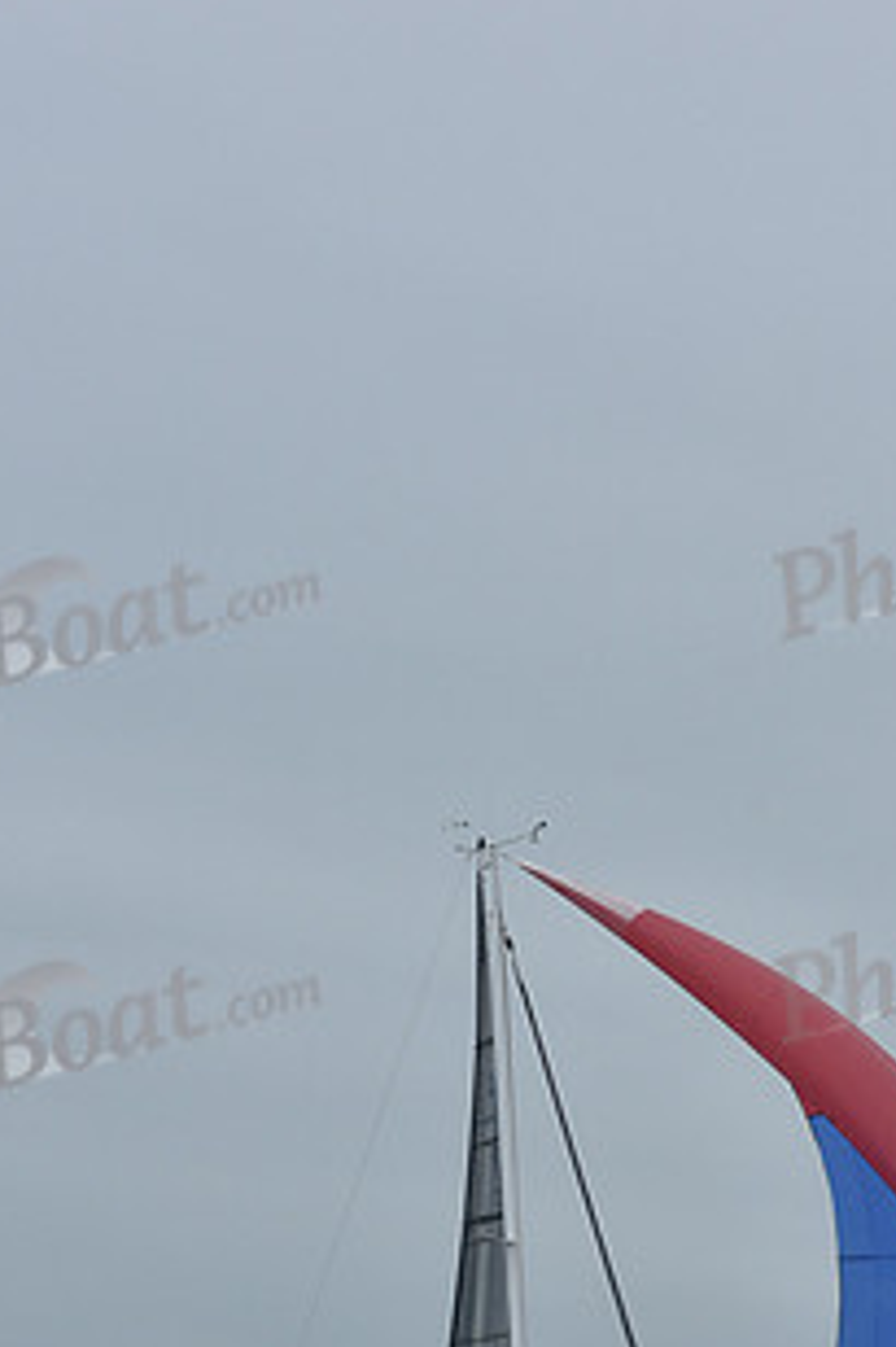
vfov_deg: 15.4
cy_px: 1220
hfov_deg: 10.4
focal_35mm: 132
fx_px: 4933
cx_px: 549
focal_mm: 70
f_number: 7.1
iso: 320
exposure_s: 1/1000
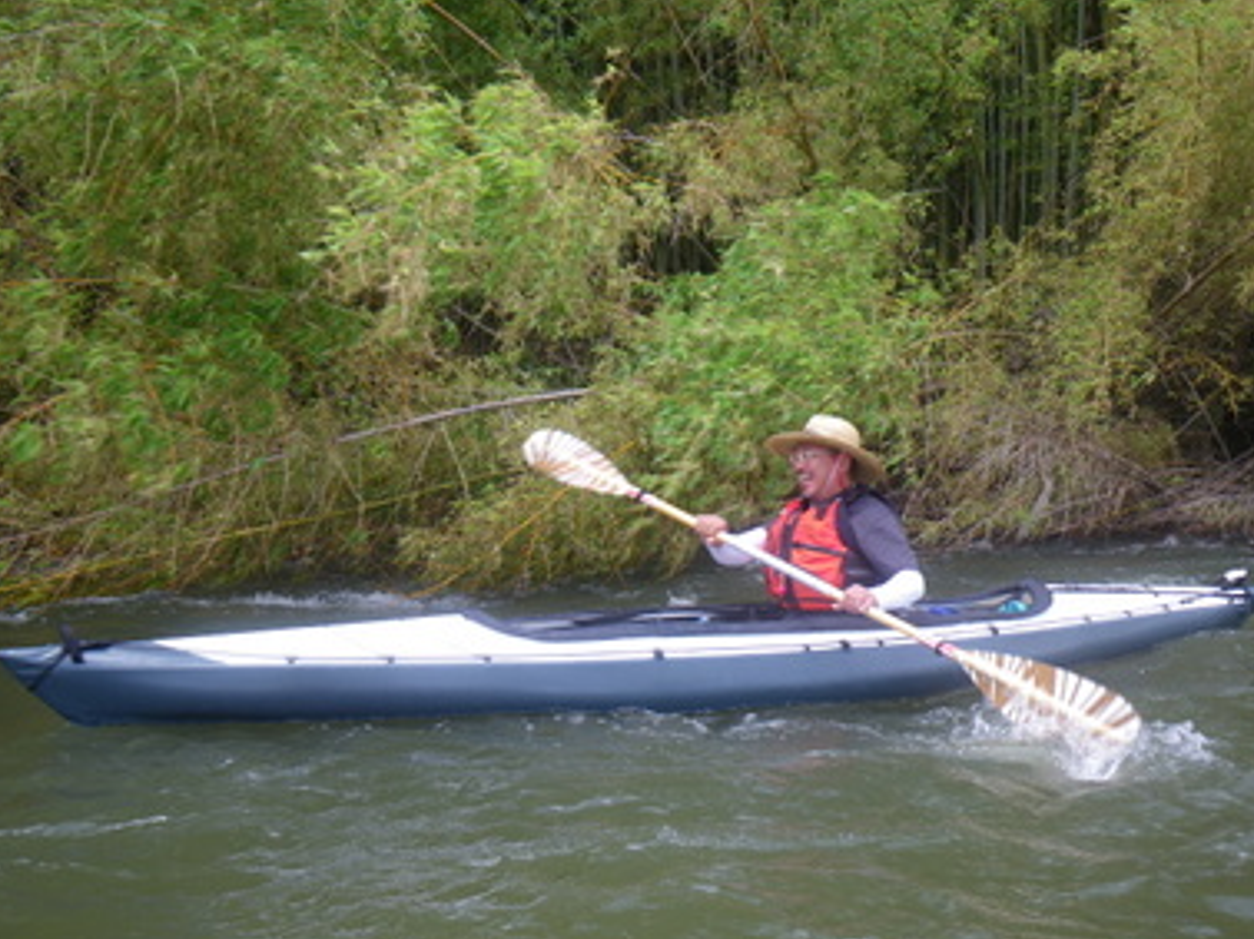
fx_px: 1303
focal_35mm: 36
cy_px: 478
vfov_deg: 39.6
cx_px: 627
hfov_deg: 51.4
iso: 50
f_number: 3.8
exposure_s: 1/125
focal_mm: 6.1
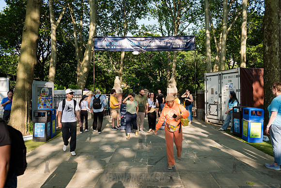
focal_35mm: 27
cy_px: 94
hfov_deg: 66.9
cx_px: 140
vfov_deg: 47.6
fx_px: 213
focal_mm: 27
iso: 200
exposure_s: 1/500
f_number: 3.2
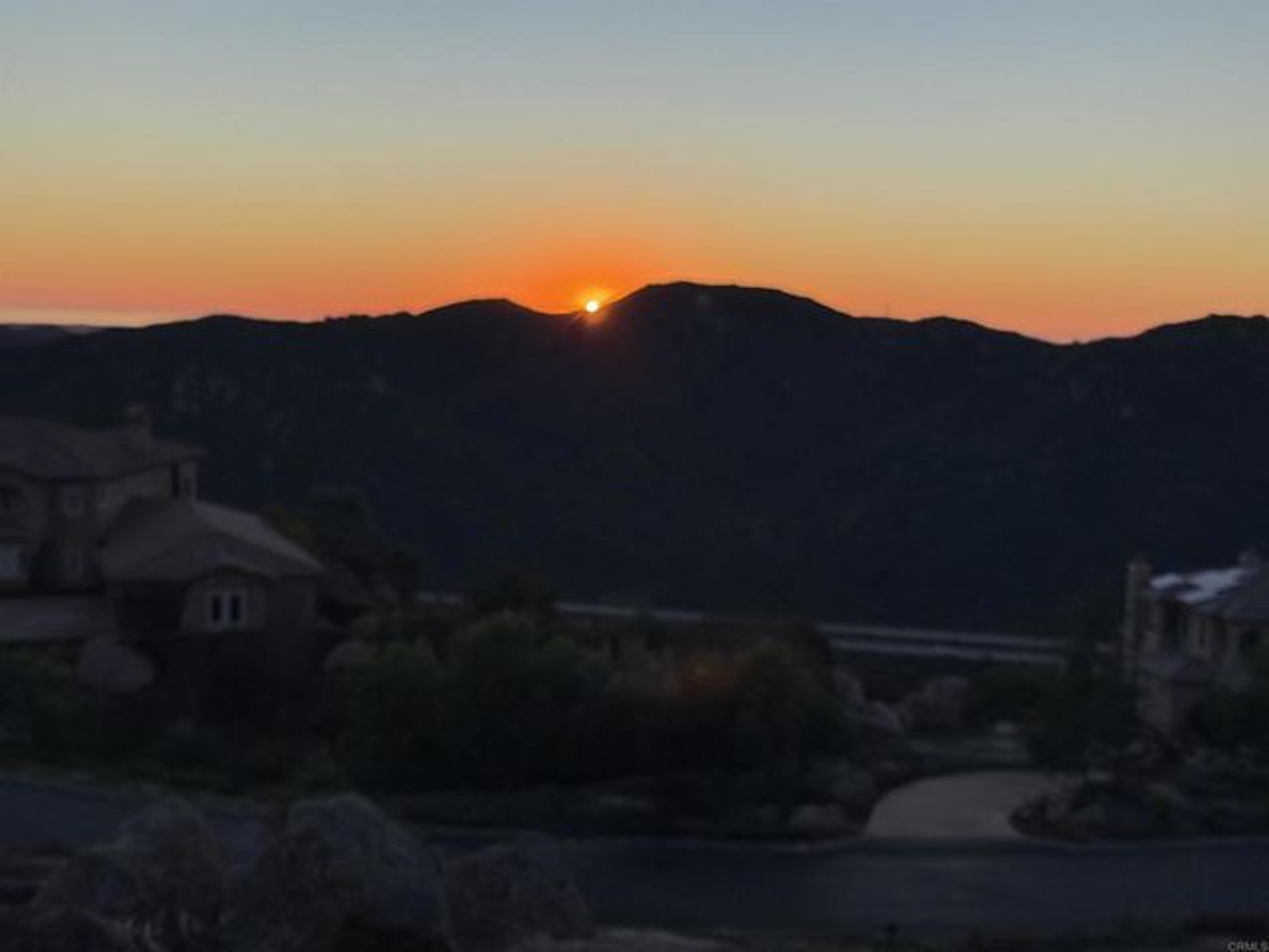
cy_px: 476
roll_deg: -1.2
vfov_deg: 30.3
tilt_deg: -6.4
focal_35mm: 48
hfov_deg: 39.7
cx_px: 634
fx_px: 1760
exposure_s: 1/1403
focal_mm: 6.76
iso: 64
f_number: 1.78
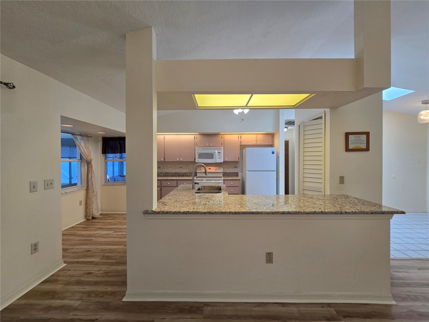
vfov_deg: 89.9
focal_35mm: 13
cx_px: 214
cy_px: 161
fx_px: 161
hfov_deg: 106.2
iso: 80
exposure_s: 1/60
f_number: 2.2
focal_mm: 2.2
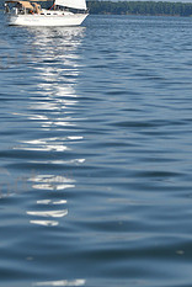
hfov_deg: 7.9
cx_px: 137
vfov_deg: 11.8
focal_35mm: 174
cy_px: 112
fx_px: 1388
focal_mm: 70
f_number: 3.5
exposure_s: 1/8000
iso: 320
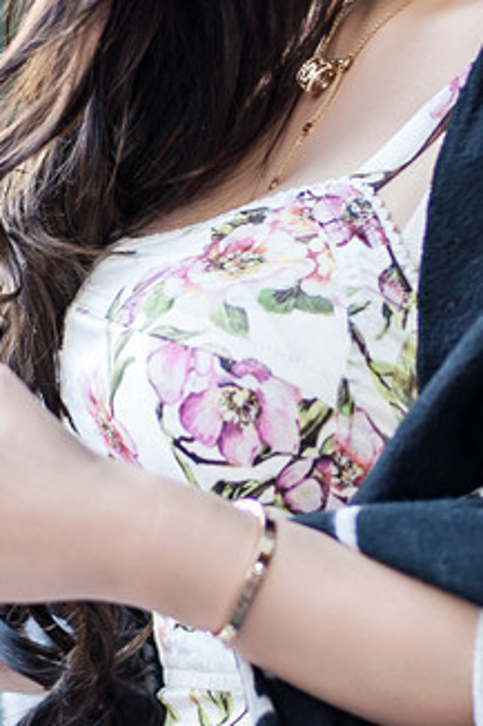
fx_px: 3707
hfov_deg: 7.5
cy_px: 321
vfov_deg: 11.2
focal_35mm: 184
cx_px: 269
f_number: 2.2
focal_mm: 50
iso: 400
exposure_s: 1/160
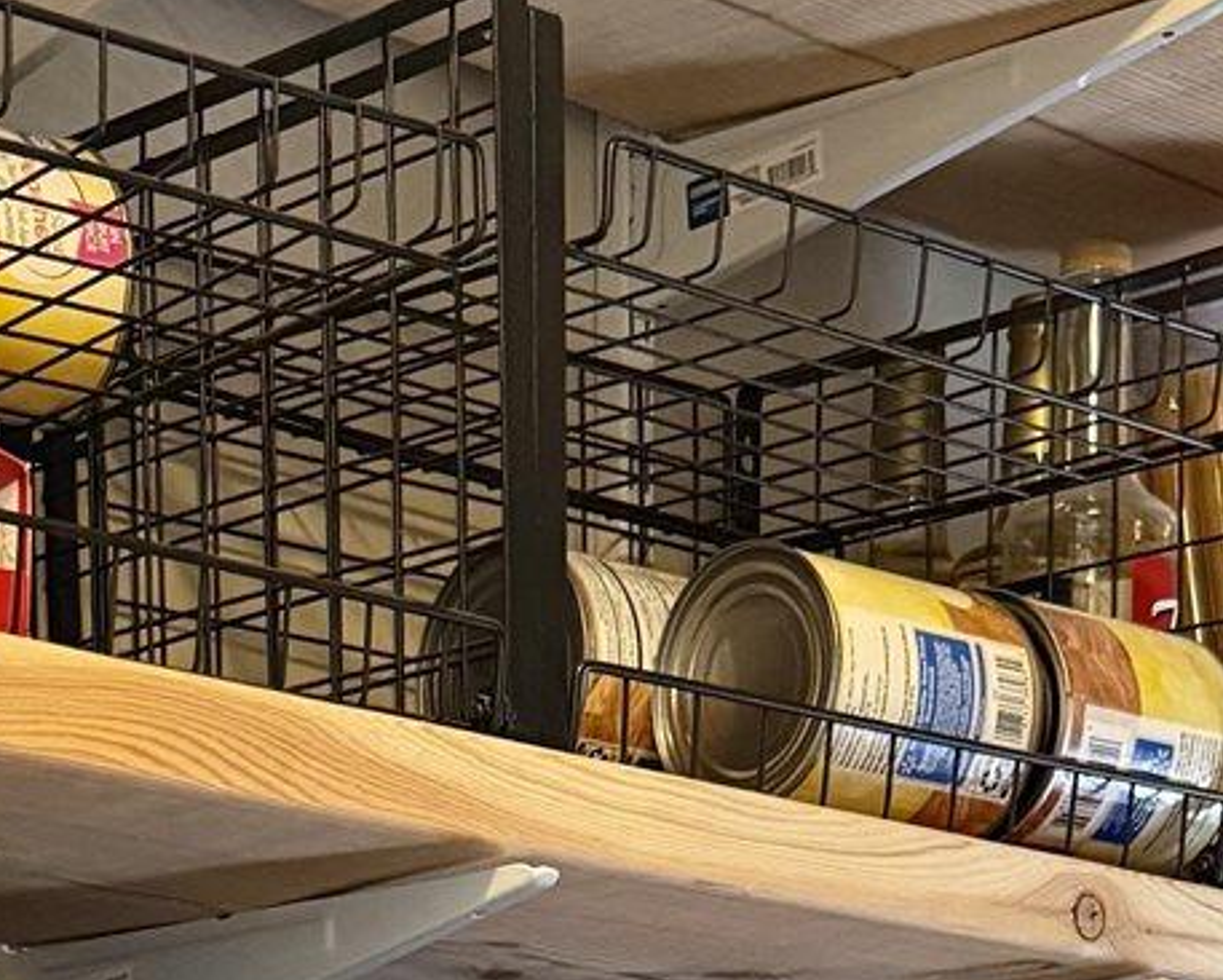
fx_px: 4273
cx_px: 626
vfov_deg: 11.4
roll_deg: -1.1
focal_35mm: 118
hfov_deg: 16.3
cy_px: 2121
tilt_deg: -6.3
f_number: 1.78
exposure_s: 1/60
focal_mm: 6.76
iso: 500
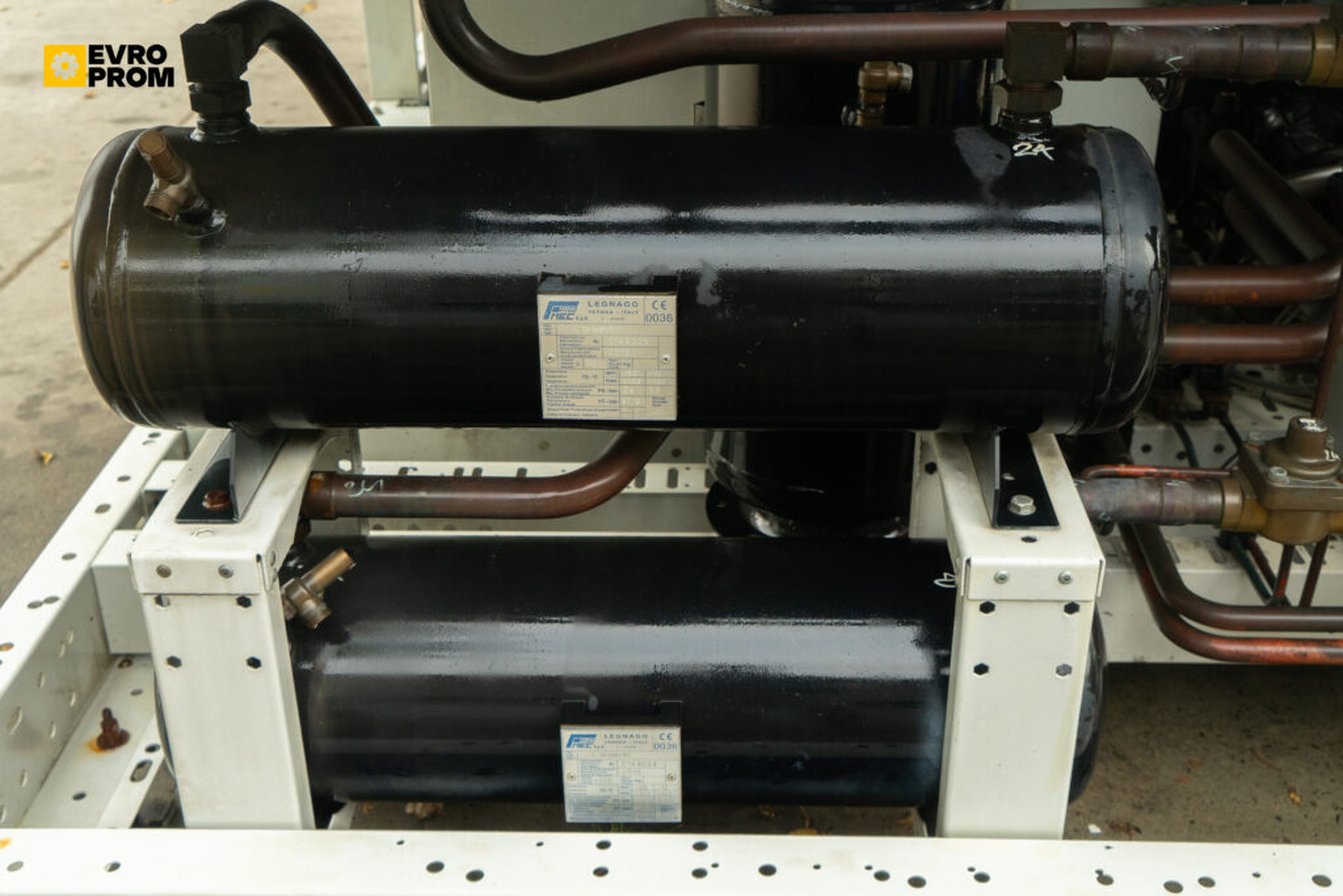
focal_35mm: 39
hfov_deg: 49.5
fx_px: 1455
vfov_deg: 34.2
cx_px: 672
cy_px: 448
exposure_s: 1/100
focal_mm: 39
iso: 640
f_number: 7.1
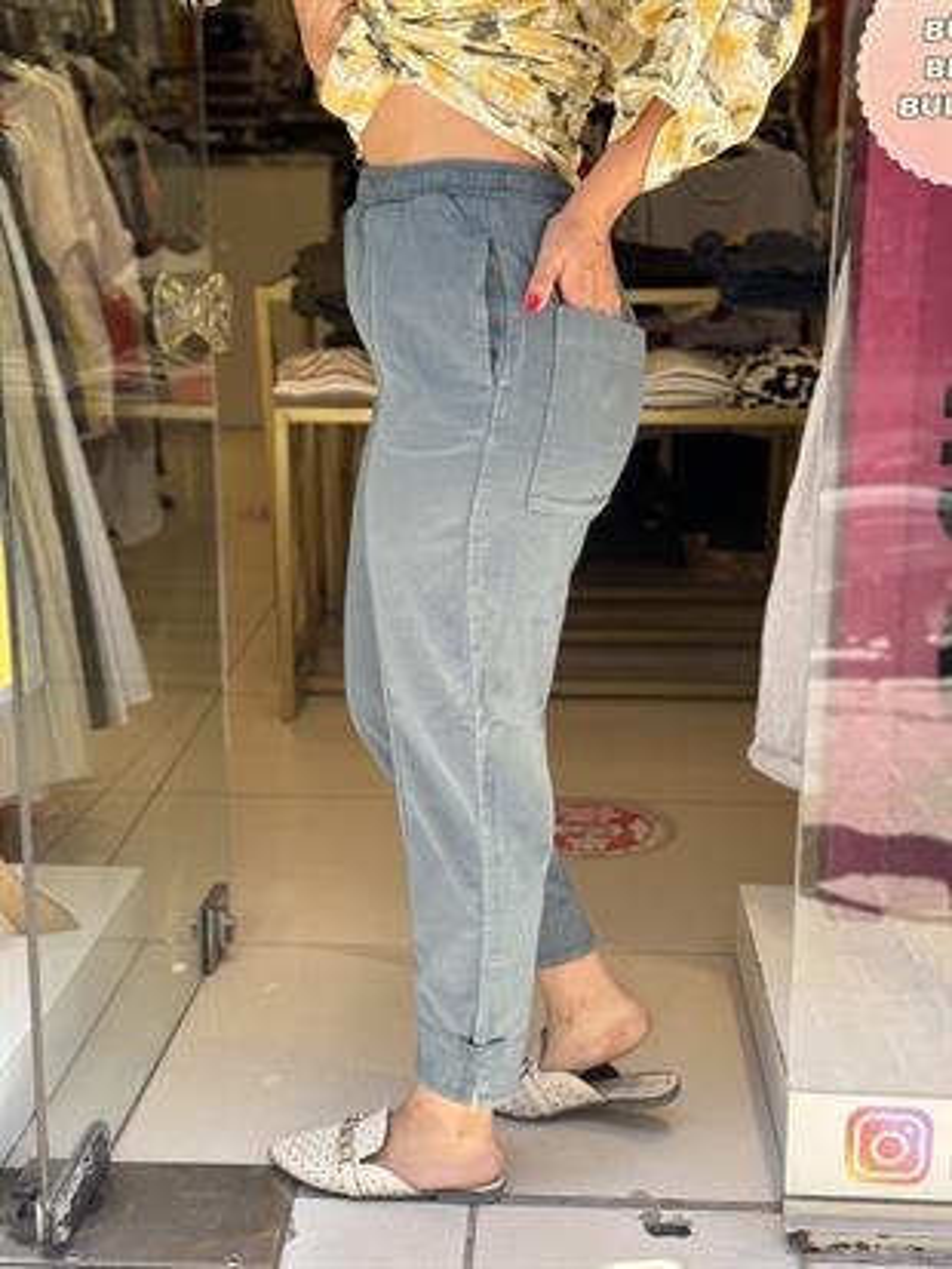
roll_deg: -0.9
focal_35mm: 48
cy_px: 634
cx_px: 476
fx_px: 1759
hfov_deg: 30.3
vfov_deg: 39.6
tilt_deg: -14.1
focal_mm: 6.76
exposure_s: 1/368
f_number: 1.78
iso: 80
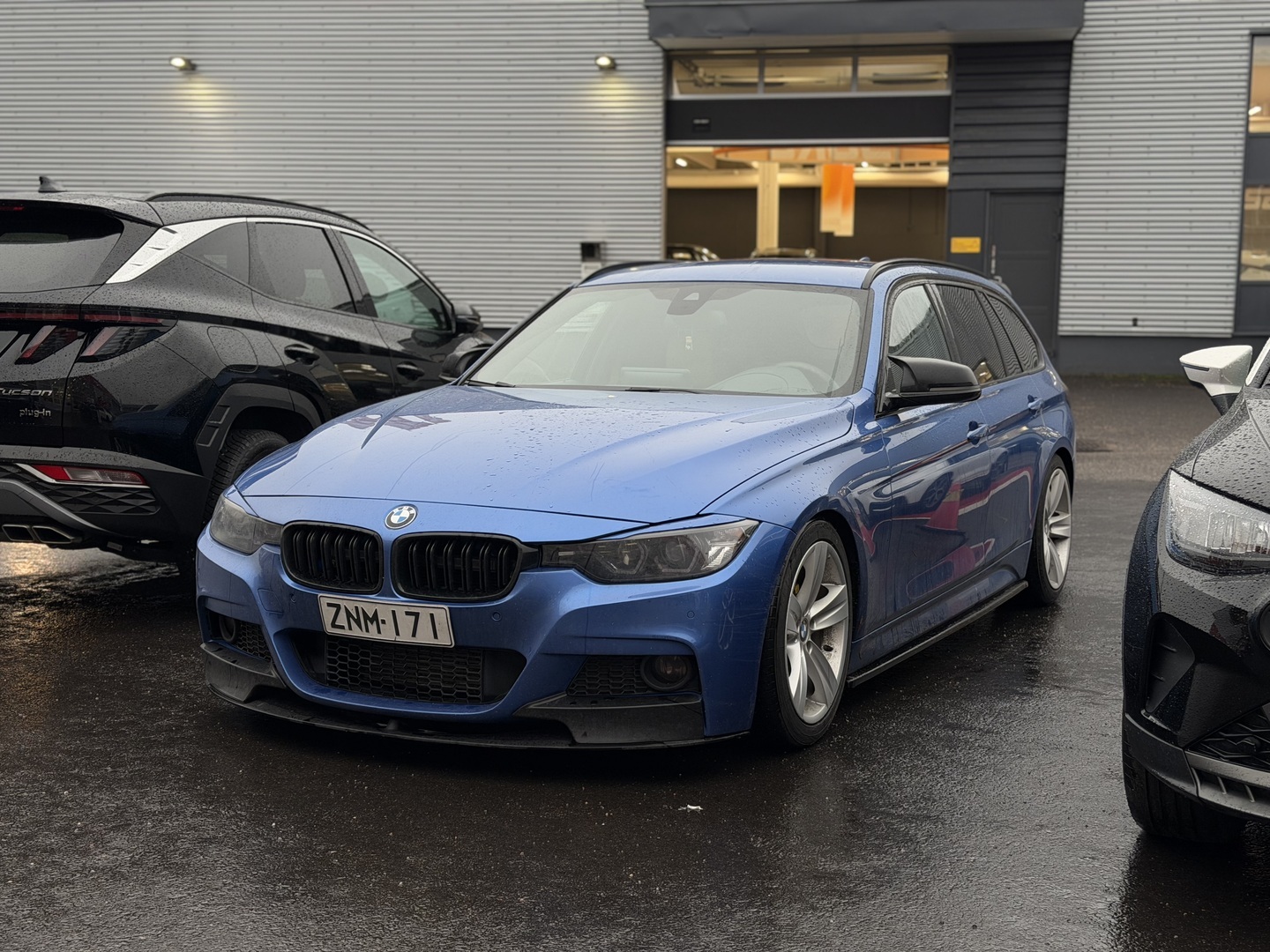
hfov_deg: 39.7
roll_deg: -1.0
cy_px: 476
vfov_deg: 30.3
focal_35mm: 48
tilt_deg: -7.5
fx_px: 1761
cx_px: 635
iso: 64
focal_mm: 6.76
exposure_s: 1/121
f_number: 1.78
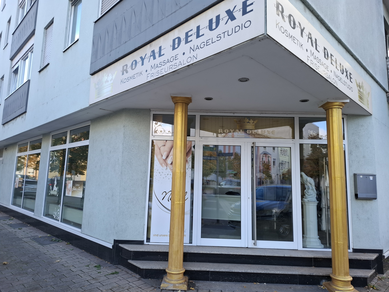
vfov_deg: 58.9
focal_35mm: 23
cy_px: 146
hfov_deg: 73.9
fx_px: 258
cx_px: 194
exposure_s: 1/142
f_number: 1.8
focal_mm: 5.54
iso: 50
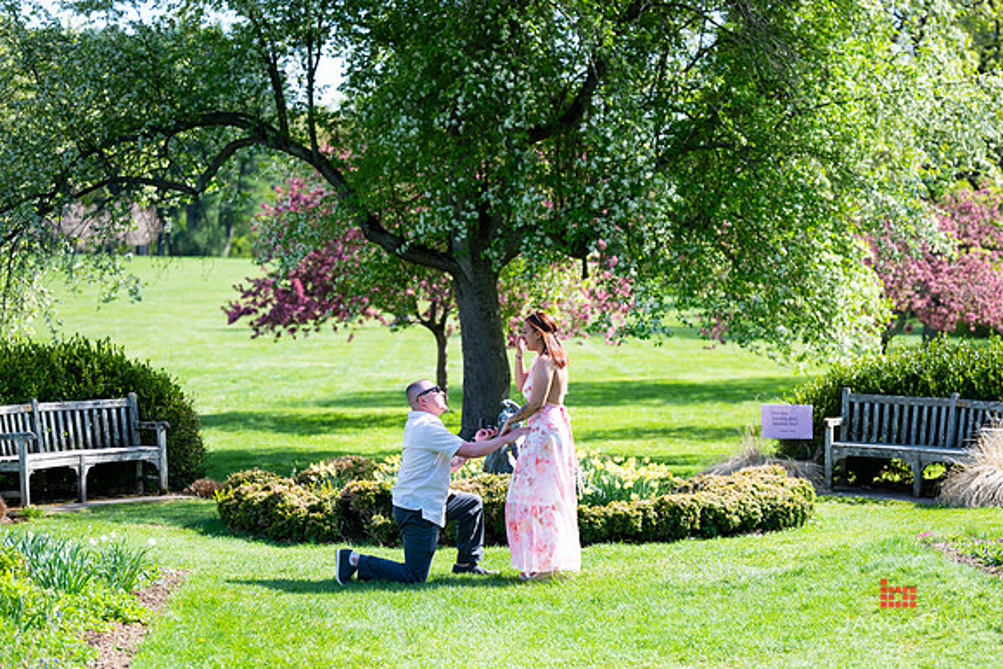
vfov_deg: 14.3
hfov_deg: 21.2
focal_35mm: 96
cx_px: 512
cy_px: 327
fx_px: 2675
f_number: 3.2
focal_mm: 93
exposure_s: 1/1600
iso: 200
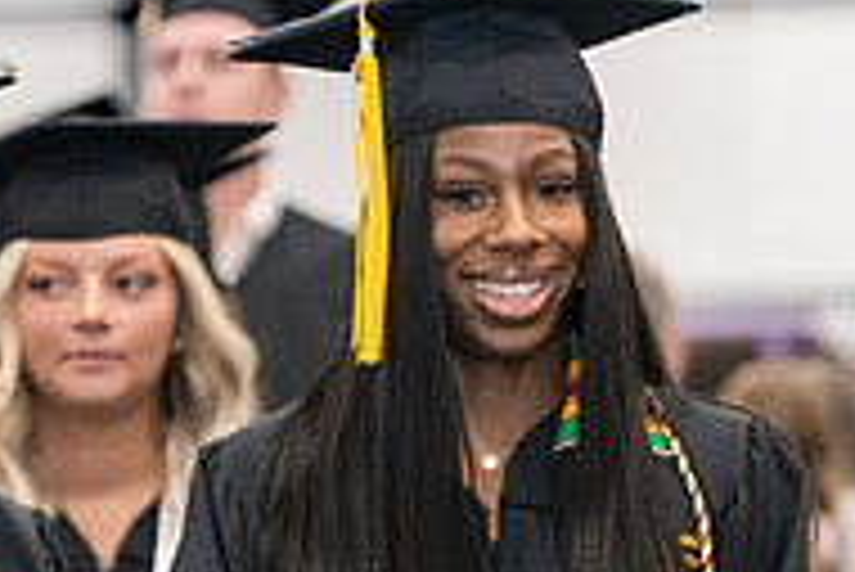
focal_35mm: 341
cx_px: 616
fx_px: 8105
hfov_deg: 6.0
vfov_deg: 4.0
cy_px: 403
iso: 3200
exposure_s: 1/200
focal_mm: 112
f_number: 3.2
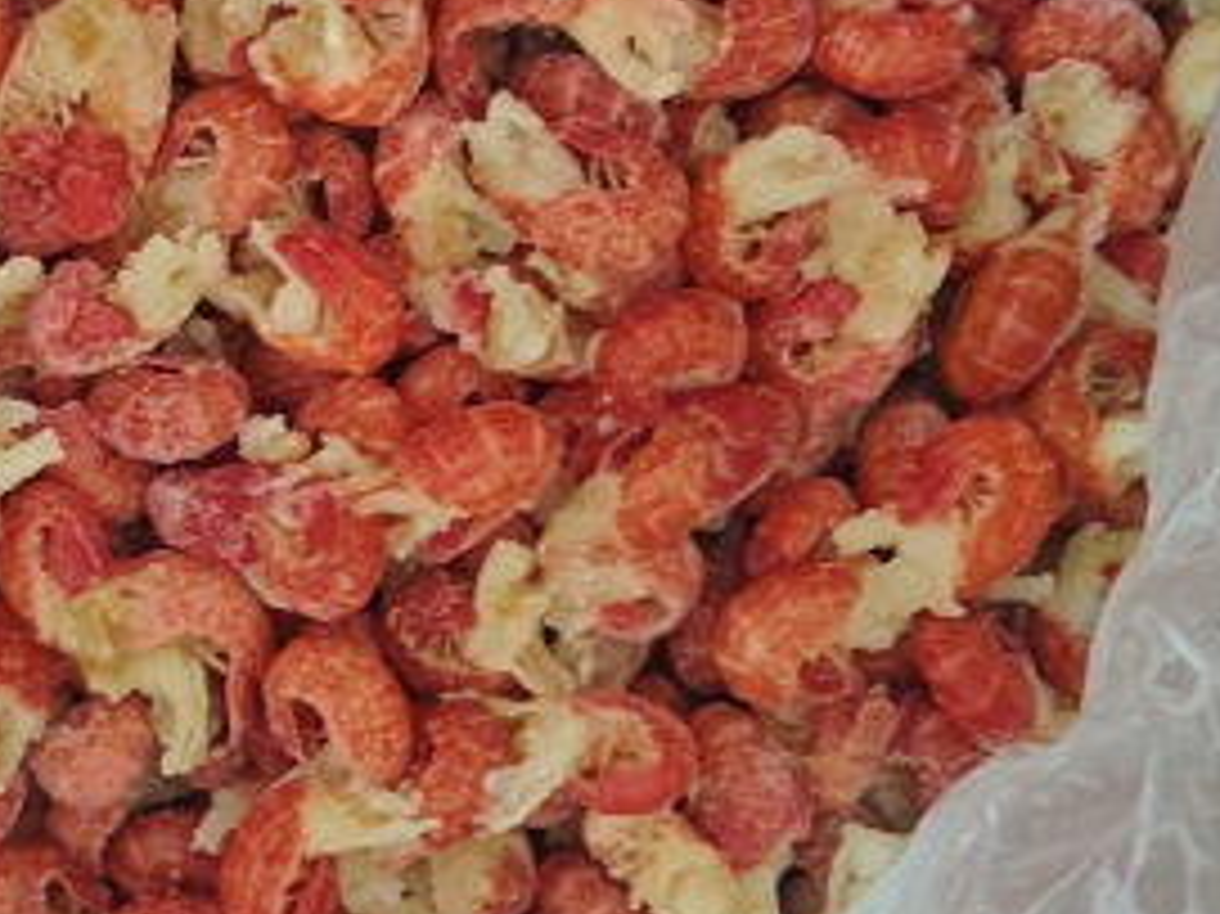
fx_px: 2396
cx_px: 41
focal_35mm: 68
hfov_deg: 27.2
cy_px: 342
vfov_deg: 21.6
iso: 2611
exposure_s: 1/25
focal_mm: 5.56
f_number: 1.88
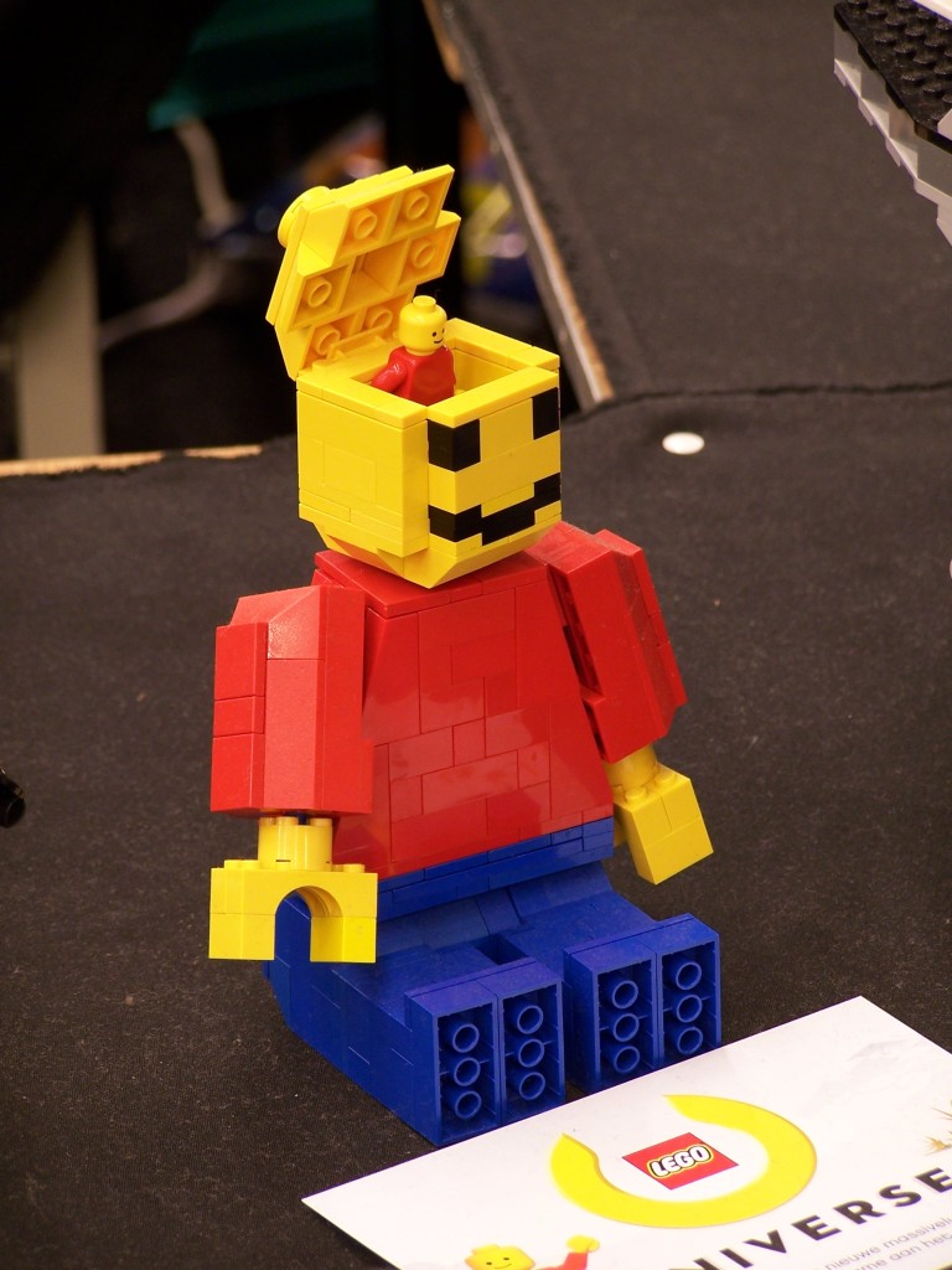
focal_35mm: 169
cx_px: 476
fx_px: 6197
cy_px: 635
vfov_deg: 11.7
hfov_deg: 8.8
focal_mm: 28
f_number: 3.2
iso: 80
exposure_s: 1/2
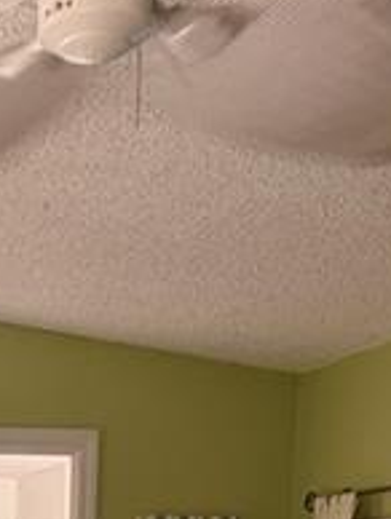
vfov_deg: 16.7
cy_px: 966
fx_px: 1428
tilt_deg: -11.6
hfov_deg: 14.7
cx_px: -171
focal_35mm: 95
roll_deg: +1.1
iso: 400
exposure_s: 1/60
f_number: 1.78
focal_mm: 6.76
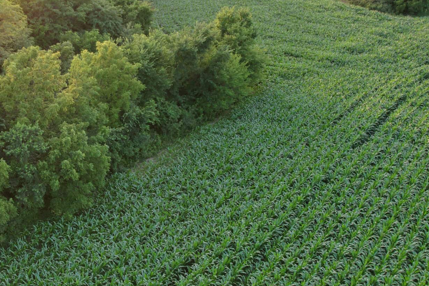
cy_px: 120
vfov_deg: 29.2
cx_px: 83
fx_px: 548
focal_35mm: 46
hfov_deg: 40.9
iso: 110
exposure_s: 1/160
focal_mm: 8.4
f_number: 2.8
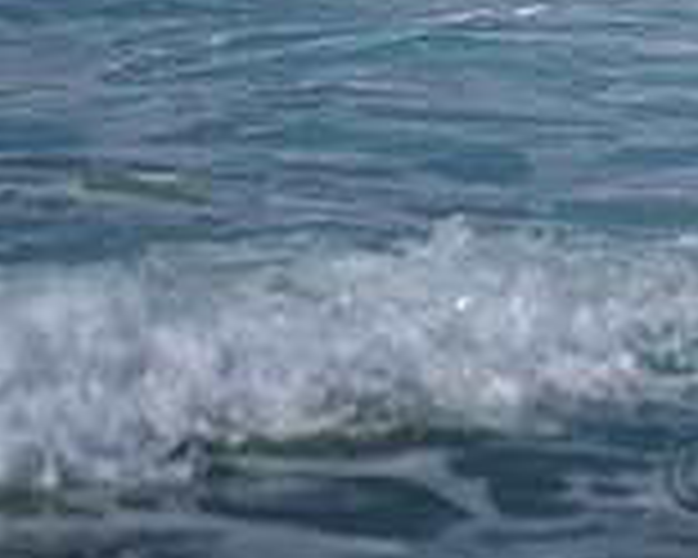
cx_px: 1013
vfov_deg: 0.9
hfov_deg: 1.1
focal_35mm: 1754
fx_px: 36234
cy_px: -272
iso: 110
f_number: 5.6
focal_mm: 500
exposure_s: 1/2000
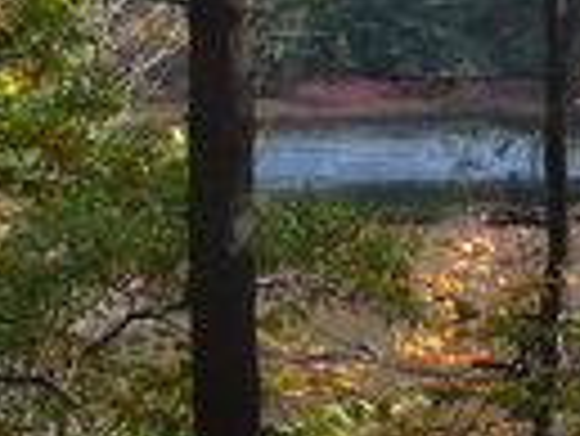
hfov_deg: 11.1
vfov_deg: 8.5
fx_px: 2918
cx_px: 710
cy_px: -13
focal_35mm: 174
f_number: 4.8
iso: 80
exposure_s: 1/250
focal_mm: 7.8
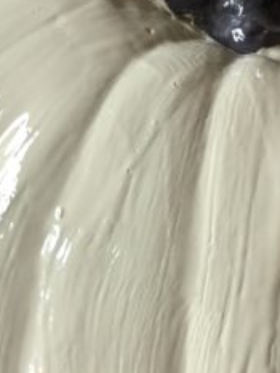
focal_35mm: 60
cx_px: 214
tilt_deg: -46.0
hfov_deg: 24.1
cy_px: 200
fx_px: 647
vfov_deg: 32.2
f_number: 1.8
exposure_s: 1/15
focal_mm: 3.99
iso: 64
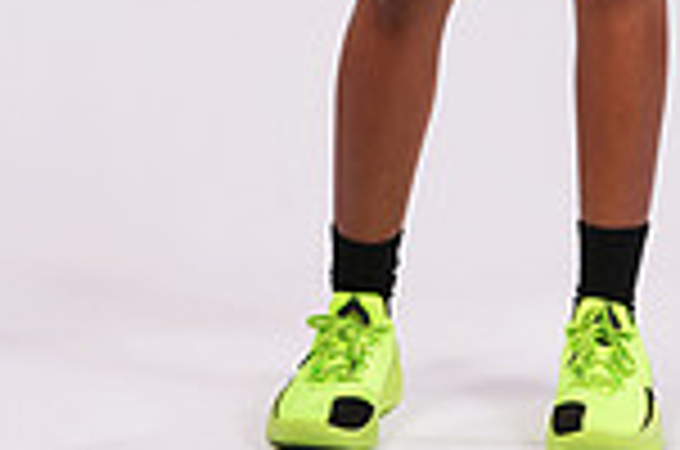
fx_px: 3939
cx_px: 477
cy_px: -531
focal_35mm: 209
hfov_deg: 9.9
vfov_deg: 6.3
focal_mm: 70
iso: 125
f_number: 8
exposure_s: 1/200
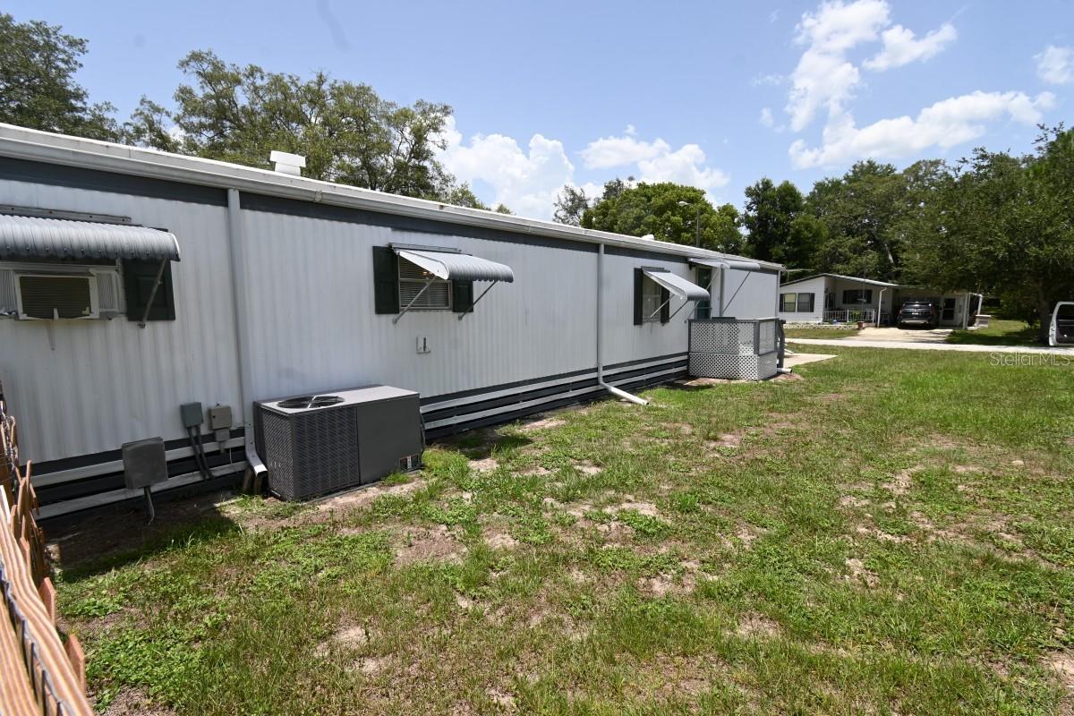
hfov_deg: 95.0
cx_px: 537
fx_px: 492
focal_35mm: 16
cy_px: 358
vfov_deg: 72.1
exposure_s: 1/200
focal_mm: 11
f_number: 9
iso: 100
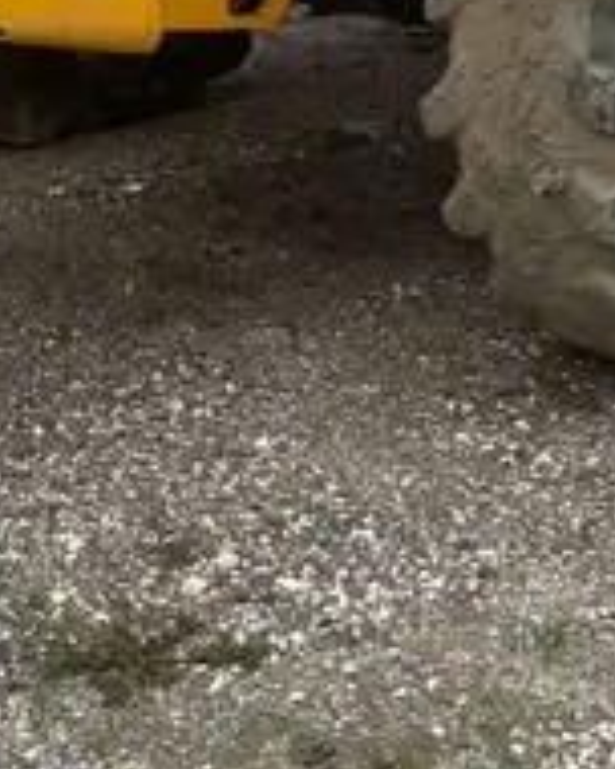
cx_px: 607
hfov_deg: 15.4
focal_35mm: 98
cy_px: -455
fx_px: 2230
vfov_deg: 17.2
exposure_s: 1/2564
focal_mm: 4.2
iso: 50
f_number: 1.6
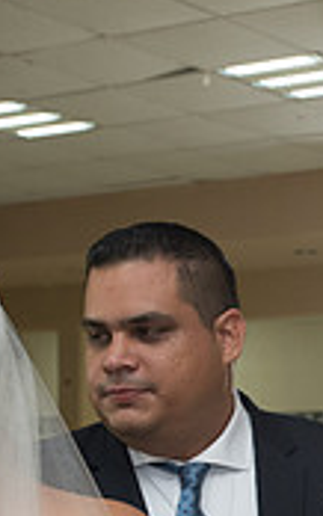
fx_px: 1673
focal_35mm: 119
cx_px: 513
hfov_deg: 10.6
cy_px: 529
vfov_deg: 17.1
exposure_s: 1/100
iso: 1600
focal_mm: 35
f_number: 3.5
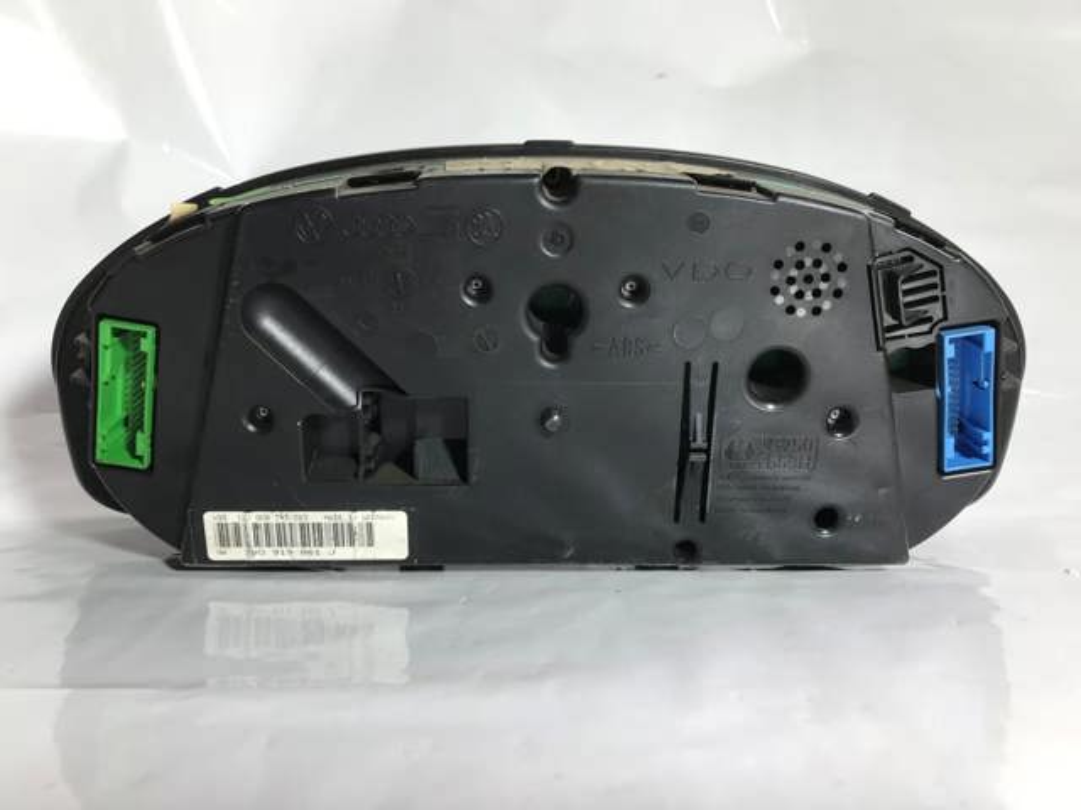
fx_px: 874
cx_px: 540
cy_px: 405
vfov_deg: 49.7
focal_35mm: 28
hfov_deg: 63.4
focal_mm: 3.99
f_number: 1.8
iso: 25
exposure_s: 1/100
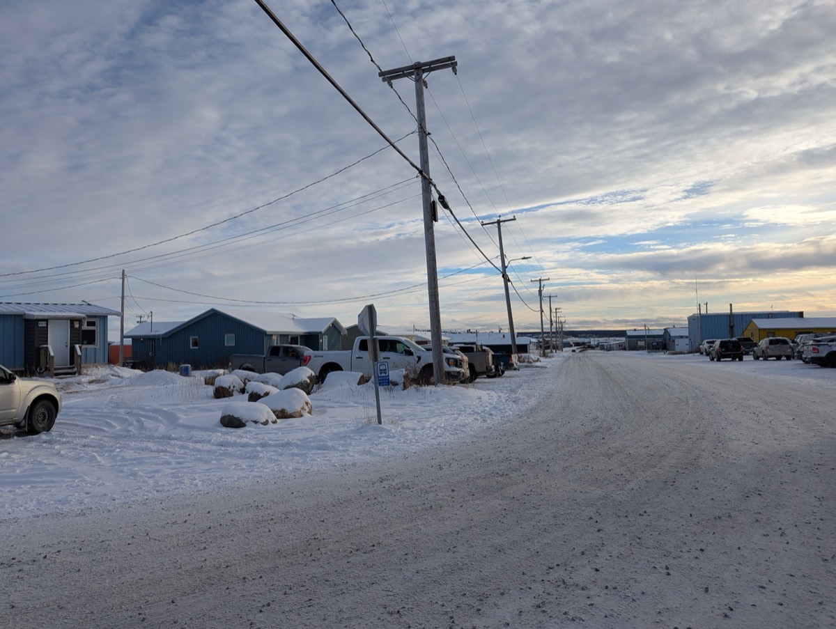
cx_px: 418
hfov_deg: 71.5
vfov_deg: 56.9
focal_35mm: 24
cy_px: 314
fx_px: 580
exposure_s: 1/2358
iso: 44
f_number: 1.85
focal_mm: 6.81
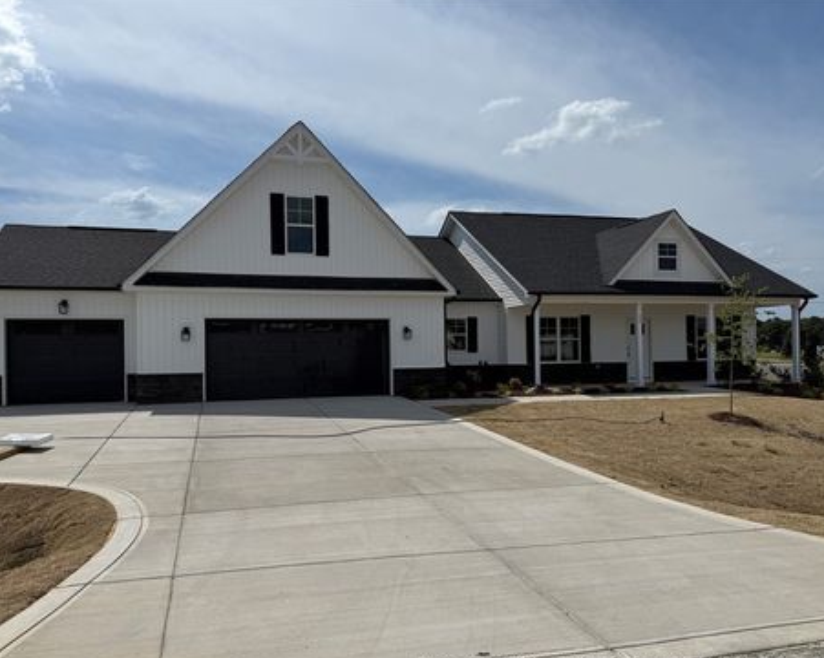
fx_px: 634
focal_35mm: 26
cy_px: 337
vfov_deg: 54.9
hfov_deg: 66.0
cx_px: 395
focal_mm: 6.76
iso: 80
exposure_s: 1/14286
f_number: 1.78
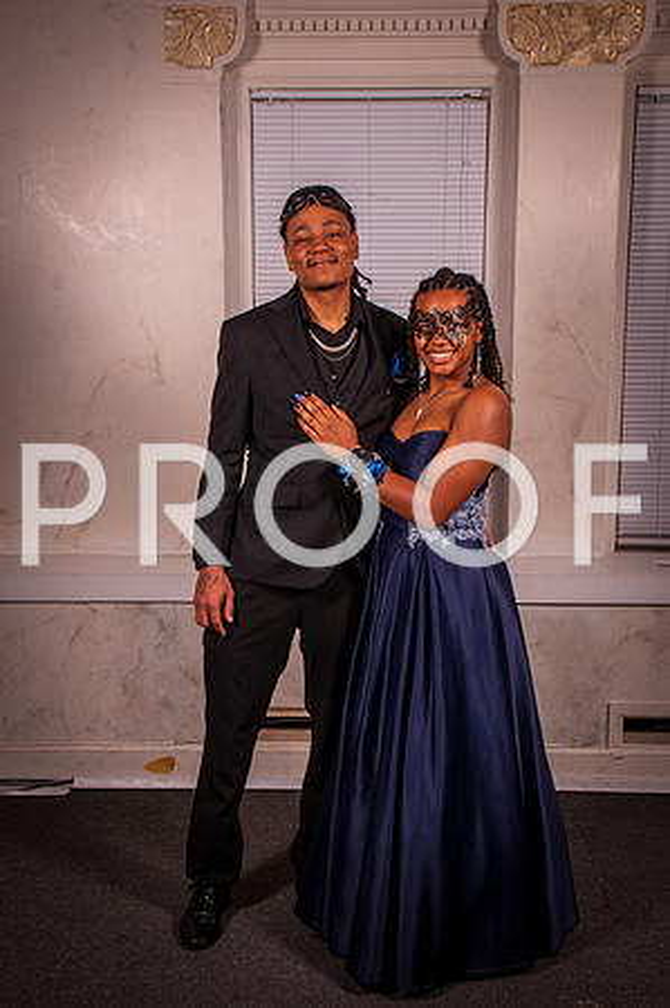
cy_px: 504
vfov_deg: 41.2
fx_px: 1343
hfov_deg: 28.0
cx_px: 335
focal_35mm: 48
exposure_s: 1/125
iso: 200
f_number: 14
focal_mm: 32
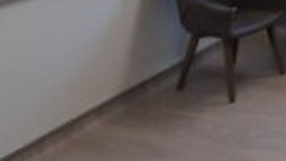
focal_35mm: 64
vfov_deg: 17.6
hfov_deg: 23.7
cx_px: 460
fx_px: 486
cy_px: -51
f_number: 2.4
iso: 80
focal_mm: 1.87
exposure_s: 1/50
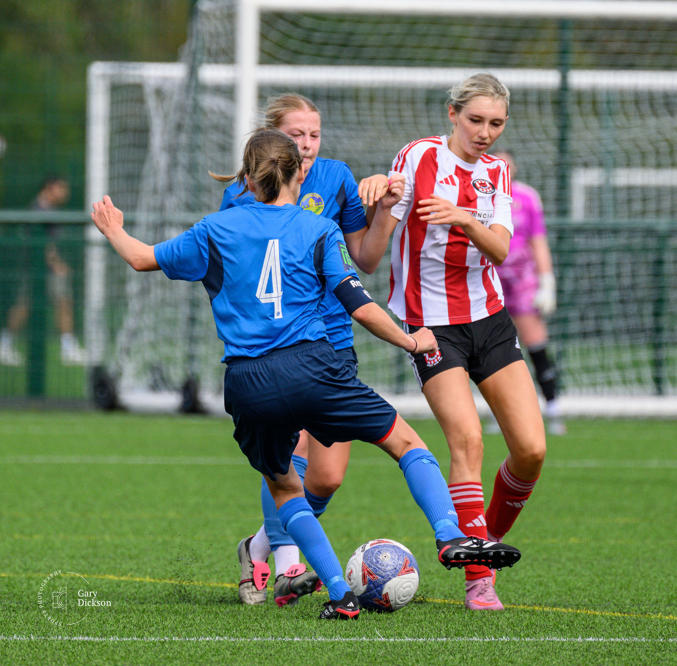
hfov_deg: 2.4
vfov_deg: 2.3
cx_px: 316
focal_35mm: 747
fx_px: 16393
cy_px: 174
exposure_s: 1/1600
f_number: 5.6
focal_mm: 400
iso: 640
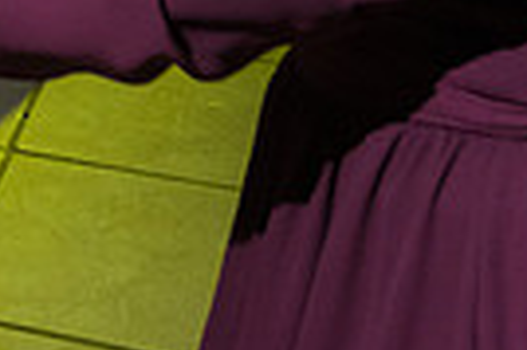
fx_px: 1842
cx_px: -221
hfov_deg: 15.3
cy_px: -476
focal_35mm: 126
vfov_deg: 9.7
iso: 1600
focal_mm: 25
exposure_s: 1/125
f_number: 4.5
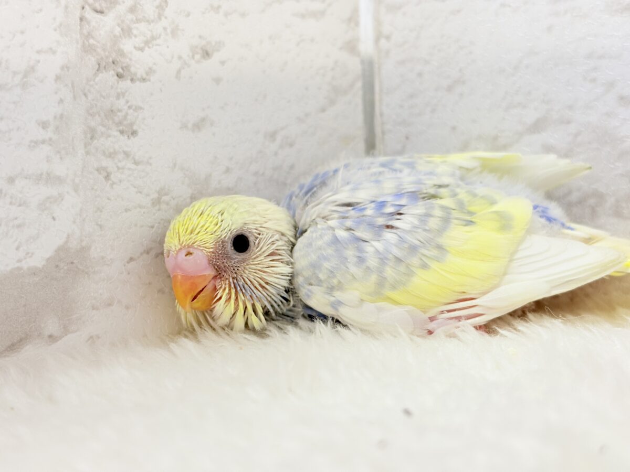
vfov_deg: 28.0
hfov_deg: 36.8
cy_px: 236
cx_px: 315
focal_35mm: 52
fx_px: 946
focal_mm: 5.96
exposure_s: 1/50
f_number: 1.6
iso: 64
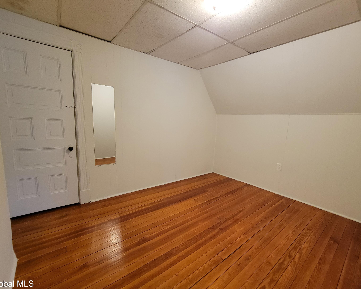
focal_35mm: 14
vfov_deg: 88.0
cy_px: 148
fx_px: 150
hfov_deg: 100.6
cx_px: 189
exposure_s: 1/30
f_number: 2.2
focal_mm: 2.2
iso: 640
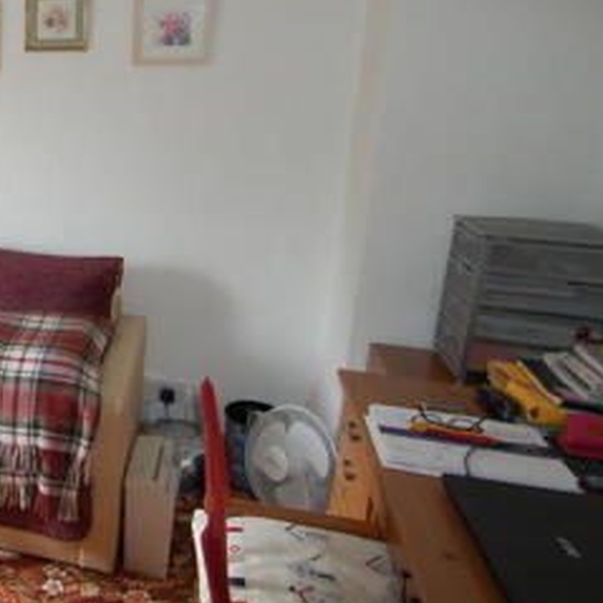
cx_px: -38
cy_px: 220
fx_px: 690
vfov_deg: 46.7
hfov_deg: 39.8
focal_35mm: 35
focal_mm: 10
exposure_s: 1/60
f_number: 3.5
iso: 400
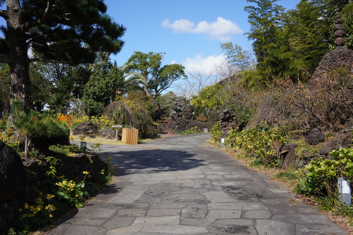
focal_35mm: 35
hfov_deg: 54.4
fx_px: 343
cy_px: 118
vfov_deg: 37.9
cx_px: 176
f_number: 16
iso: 200
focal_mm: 35
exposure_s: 1/100
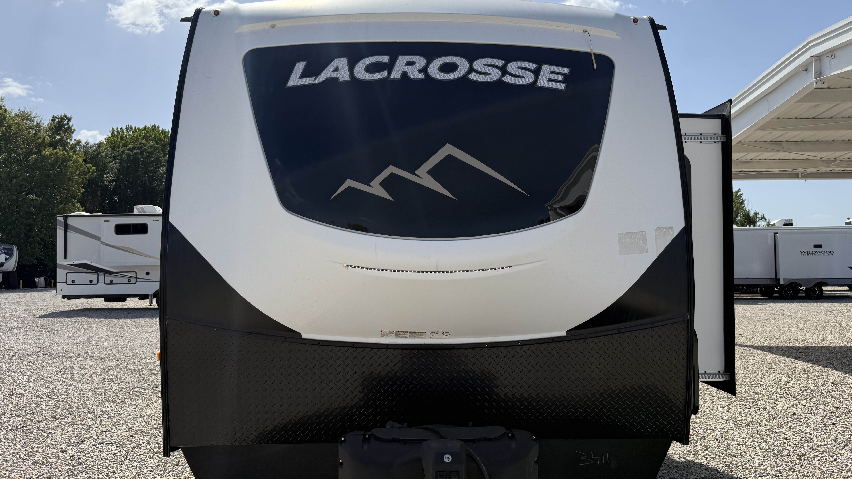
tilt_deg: +1.3
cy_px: 239
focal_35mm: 27
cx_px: 431
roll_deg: +0.2
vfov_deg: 42.9
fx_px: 610
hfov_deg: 69.9
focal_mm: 6.76
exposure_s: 1/7353
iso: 100
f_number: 1.78
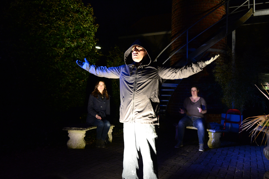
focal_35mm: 30
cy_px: 90
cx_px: 134
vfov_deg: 43.6
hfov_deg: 61.9
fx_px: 224
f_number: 4.5
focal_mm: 20
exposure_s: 1/40
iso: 2000
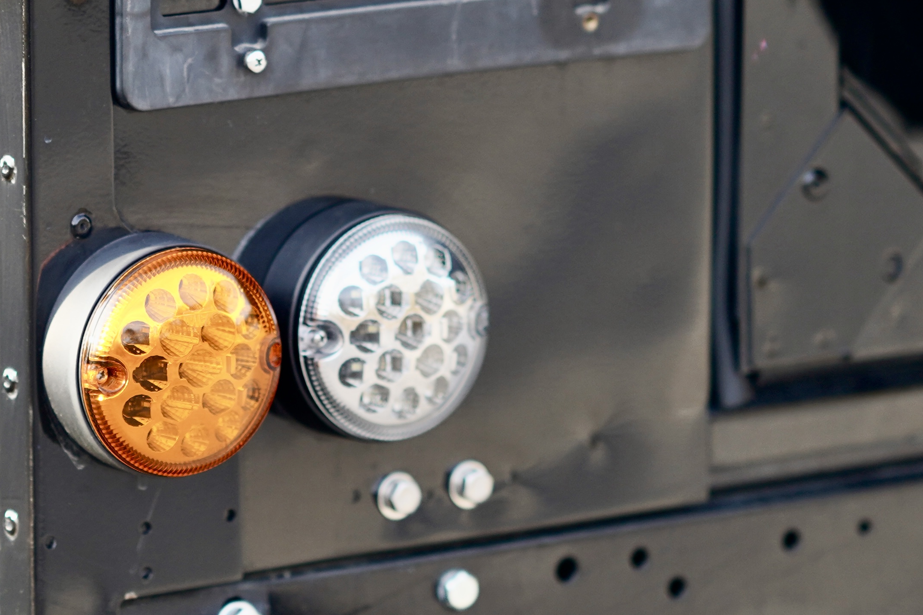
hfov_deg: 8.7
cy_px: 11
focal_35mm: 237
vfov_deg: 5.8
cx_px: 238
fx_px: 6076
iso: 160
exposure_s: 1/400
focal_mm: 85
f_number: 1.6
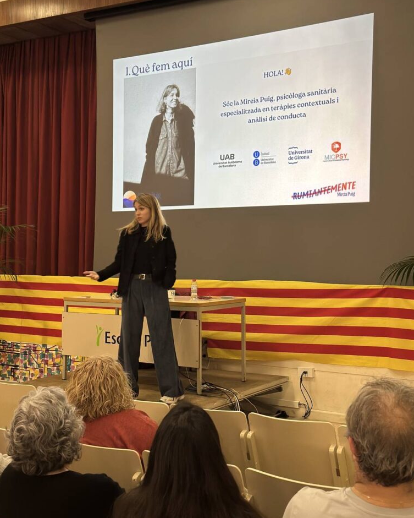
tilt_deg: +2.1
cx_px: 209
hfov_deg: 29.7
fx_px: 781
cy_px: 249
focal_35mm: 51
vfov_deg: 36.6
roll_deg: -0.6
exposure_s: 1/50
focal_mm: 6.86
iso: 200
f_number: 1.78
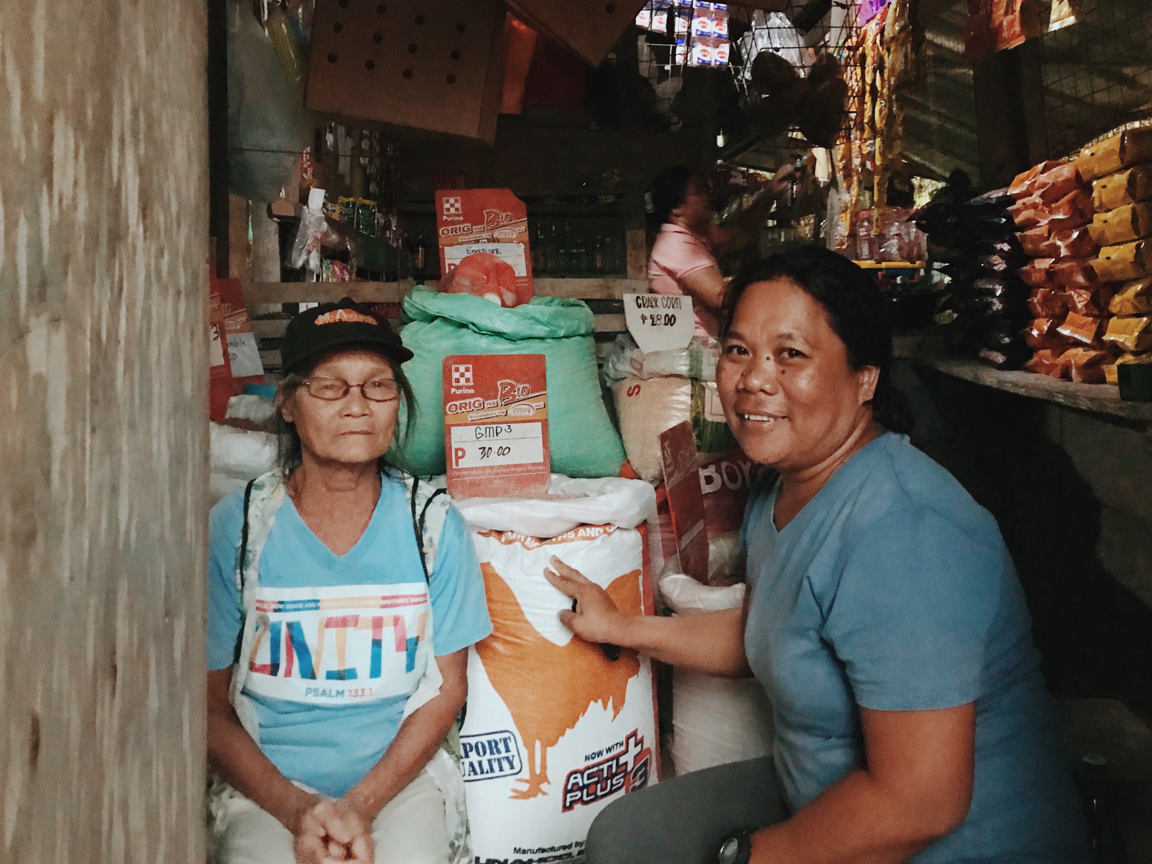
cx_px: 576
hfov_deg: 63.4
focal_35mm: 28
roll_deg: +2.4
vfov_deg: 49.7
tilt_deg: -5.7
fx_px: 932
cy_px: 432
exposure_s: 1/4
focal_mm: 3.99
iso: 125
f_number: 1.8
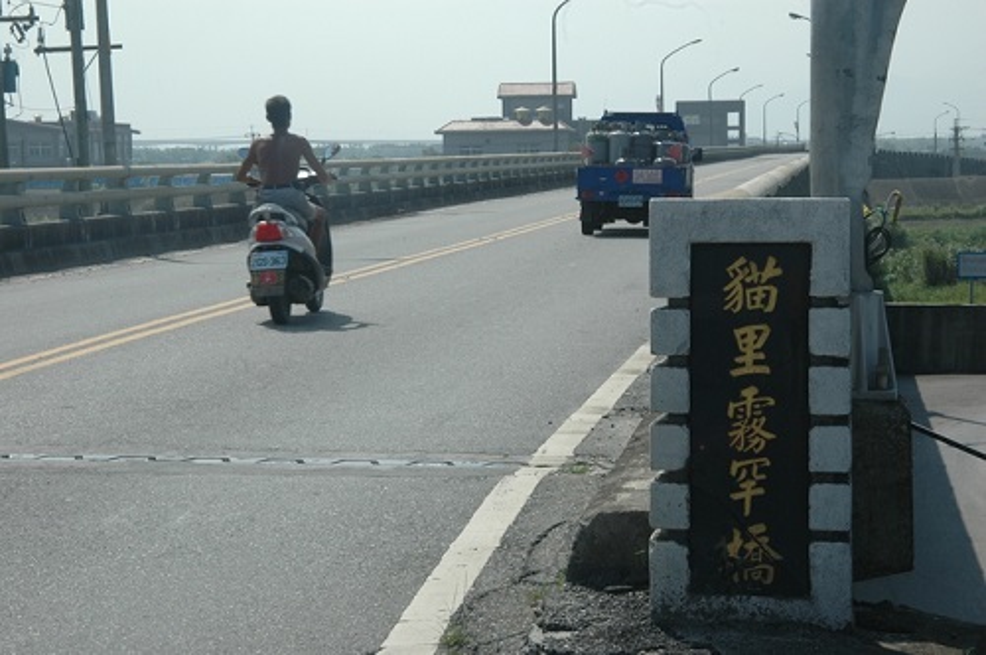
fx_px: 2462
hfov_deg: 22.6
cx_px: 493
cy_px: 328
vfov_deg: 15.1
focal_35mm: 90
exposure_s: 1/160
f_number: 18
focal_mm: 60
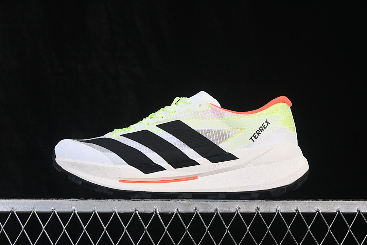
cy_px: 122
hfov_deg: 27.0
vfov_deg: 18.2
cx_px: 184
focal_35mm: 75
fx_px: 765
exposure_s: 1/80
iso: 160
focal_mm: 50
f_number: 8
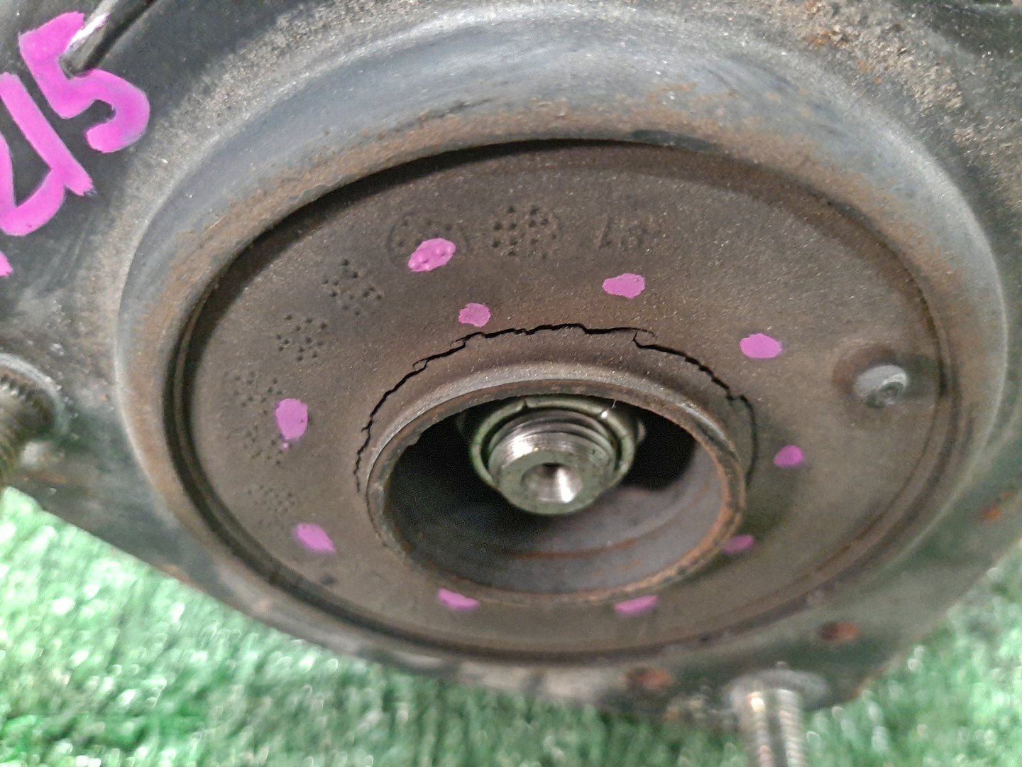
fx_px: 768
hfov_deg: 67.3
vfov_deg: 53.1
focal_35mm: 26
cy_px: 384
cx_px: 511
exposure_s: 1/20
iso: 580
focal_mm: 3.93
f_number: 1.7
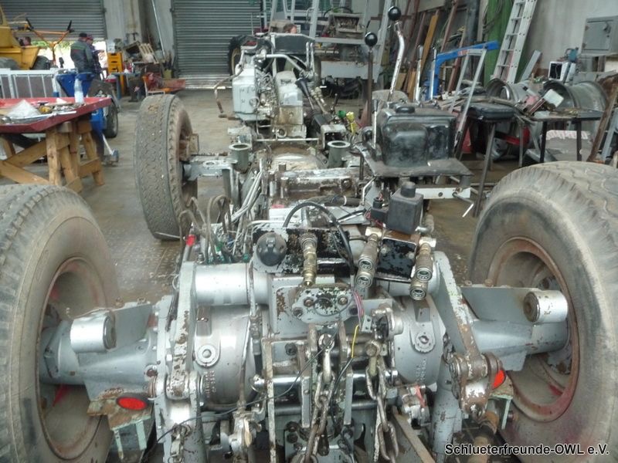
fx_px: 500
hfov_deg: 63.4
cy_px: 232
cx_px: 309
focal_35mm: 28
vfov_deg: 49.7
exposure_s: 1/13
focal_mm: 4.7
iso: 400
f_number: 3.3
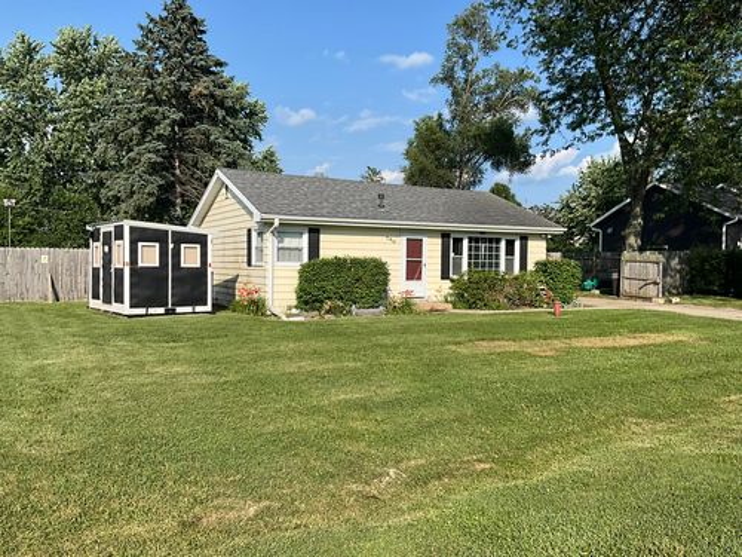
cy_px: 278
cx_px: 371
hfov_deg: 61.7
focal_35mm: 29
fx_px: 622
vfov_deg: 48.2
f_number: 1.8
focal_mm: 3
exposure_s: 1/1848
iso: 25
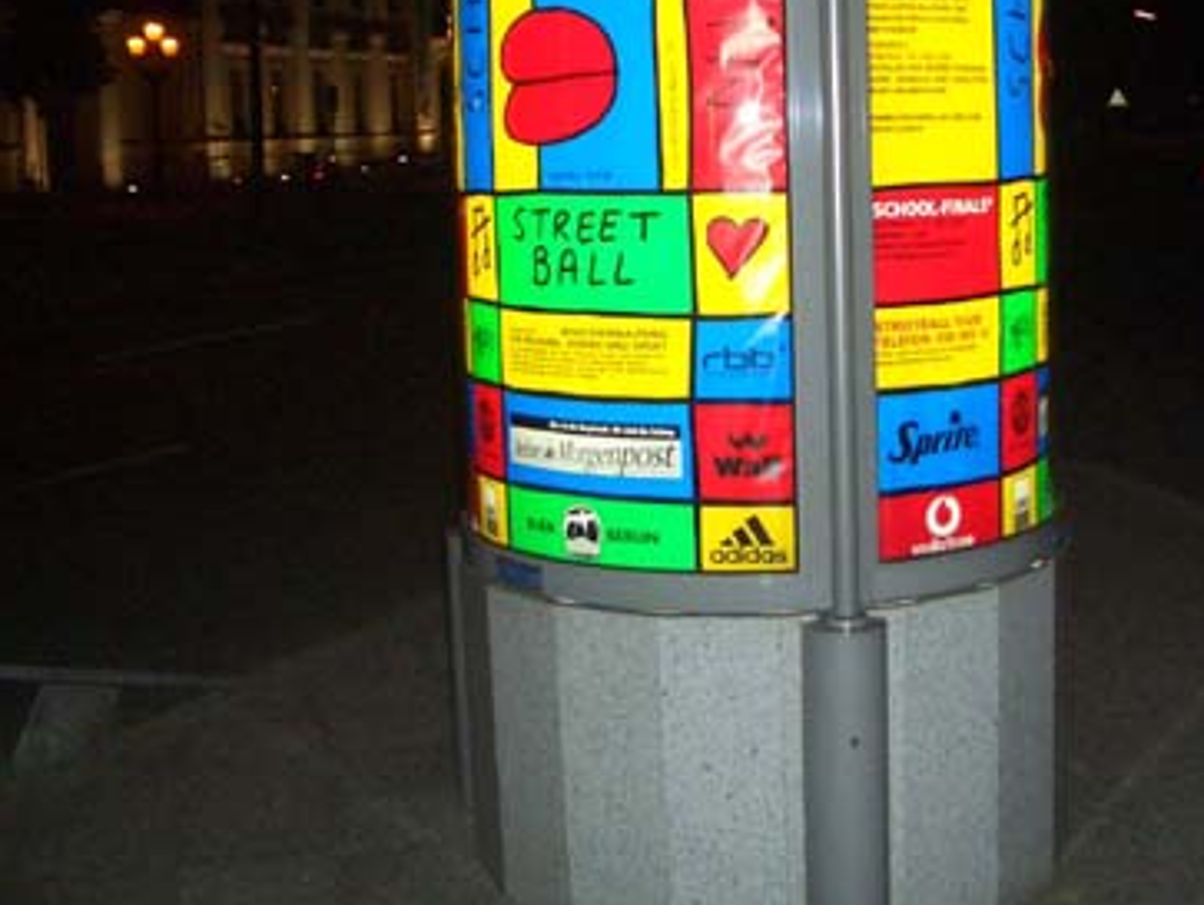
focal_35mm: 53
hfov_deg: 35.9
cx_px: 769
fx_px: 1845
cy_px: 240
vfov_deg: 27.2
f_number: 2.6
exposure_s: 1/60
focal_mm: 5.8
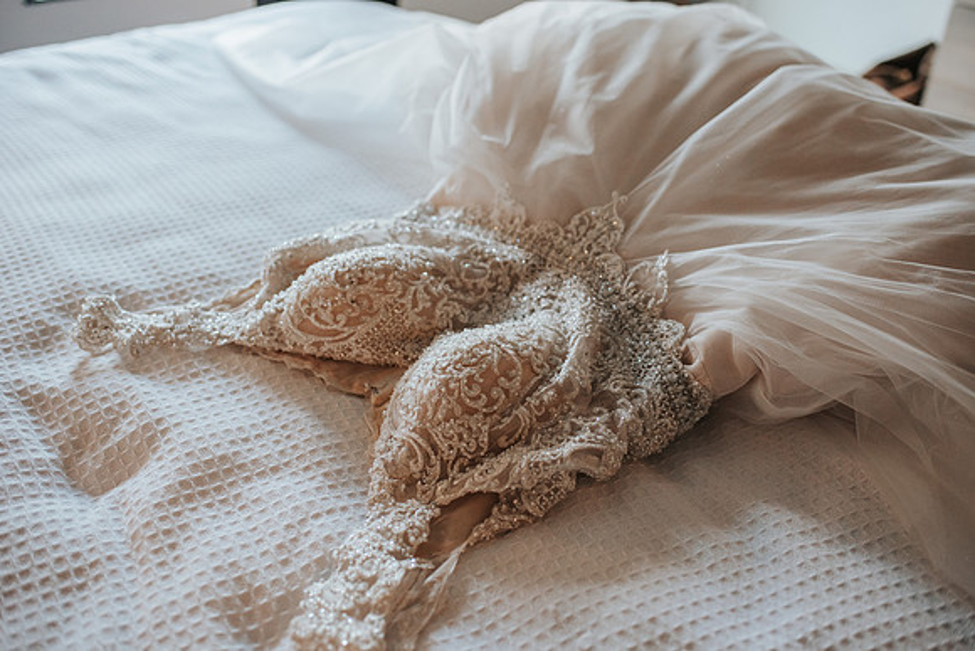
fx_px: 948
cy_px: 326
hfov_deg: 54.4
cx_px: 488
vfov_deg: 37.9
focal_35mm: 35
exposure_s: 1/640
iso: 2500
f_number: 2.5
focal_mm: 35
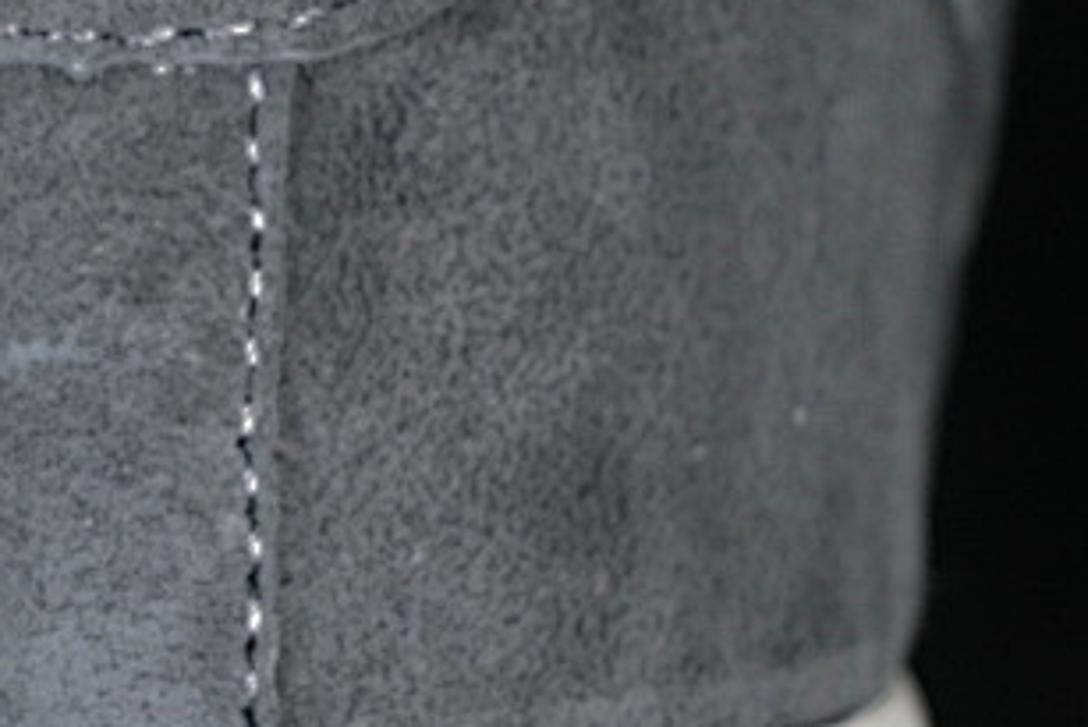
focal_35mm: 264
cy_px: 262
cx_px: 60
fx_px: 7982
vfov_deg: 5.2
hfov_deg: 7.8
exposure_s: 1/60
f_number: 6.3
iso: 160
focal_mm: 50
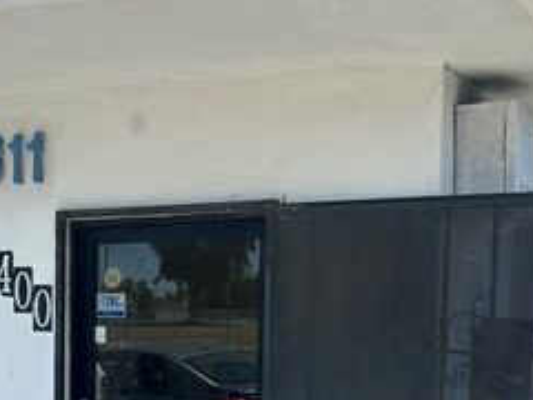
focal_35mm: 64
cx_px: 84
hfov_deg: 29.4
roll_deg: +0.0
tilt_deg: -4.4
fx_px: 985
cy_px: 353
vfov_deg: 22.4
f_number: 1.78
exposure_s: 1/3472
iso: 80
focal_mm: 6.86
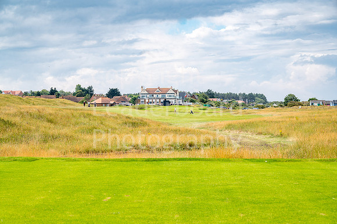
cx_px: 168
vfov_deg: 19.4
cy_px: 112
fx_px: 655
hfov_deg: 28.9
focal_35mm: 70
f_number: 8
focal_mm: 70
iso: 100
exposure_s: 1/320
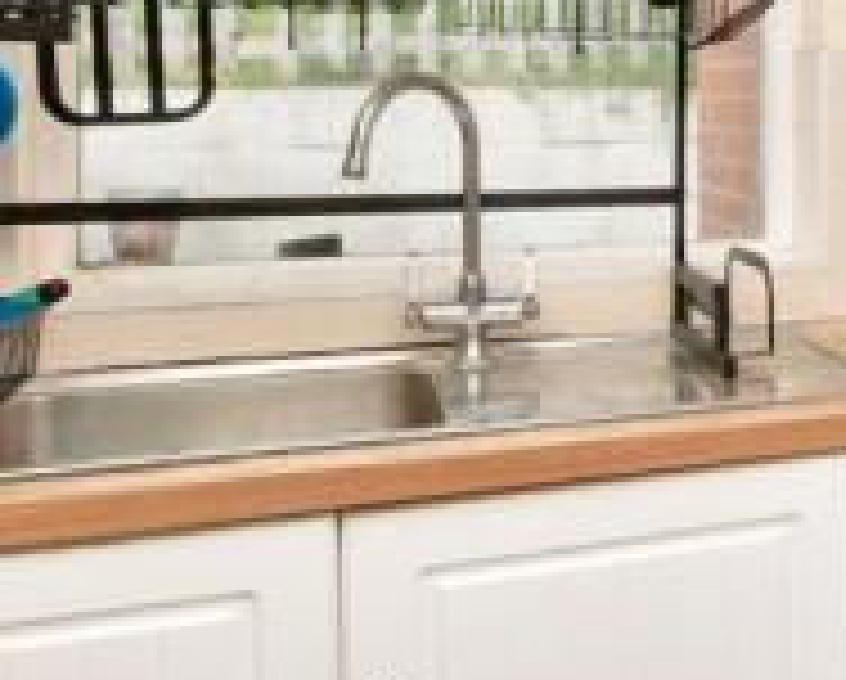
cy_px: 97
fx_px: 1229
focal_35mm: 49
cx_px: 1042
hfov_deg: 31.2
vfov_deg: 29.9
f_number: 8
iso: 200
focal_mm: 10
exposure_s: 1/4
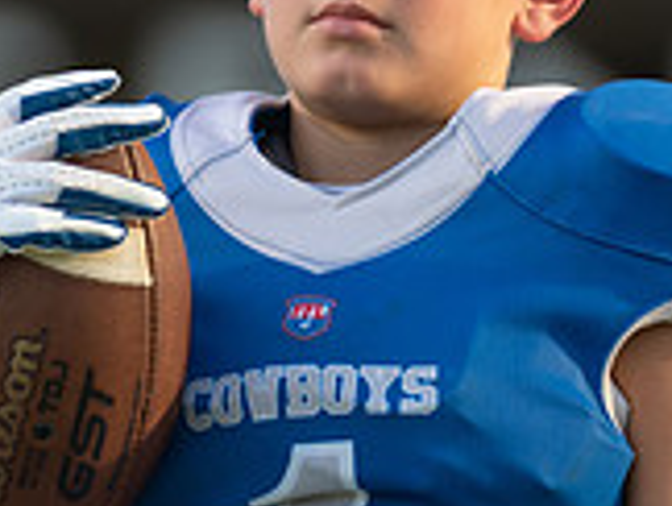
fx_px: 13551
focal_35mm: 697
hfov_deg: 2.8
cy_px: 266
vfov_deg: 2.1
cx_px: 473
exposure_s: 1/640
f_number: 2.8
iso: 100
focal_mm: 170
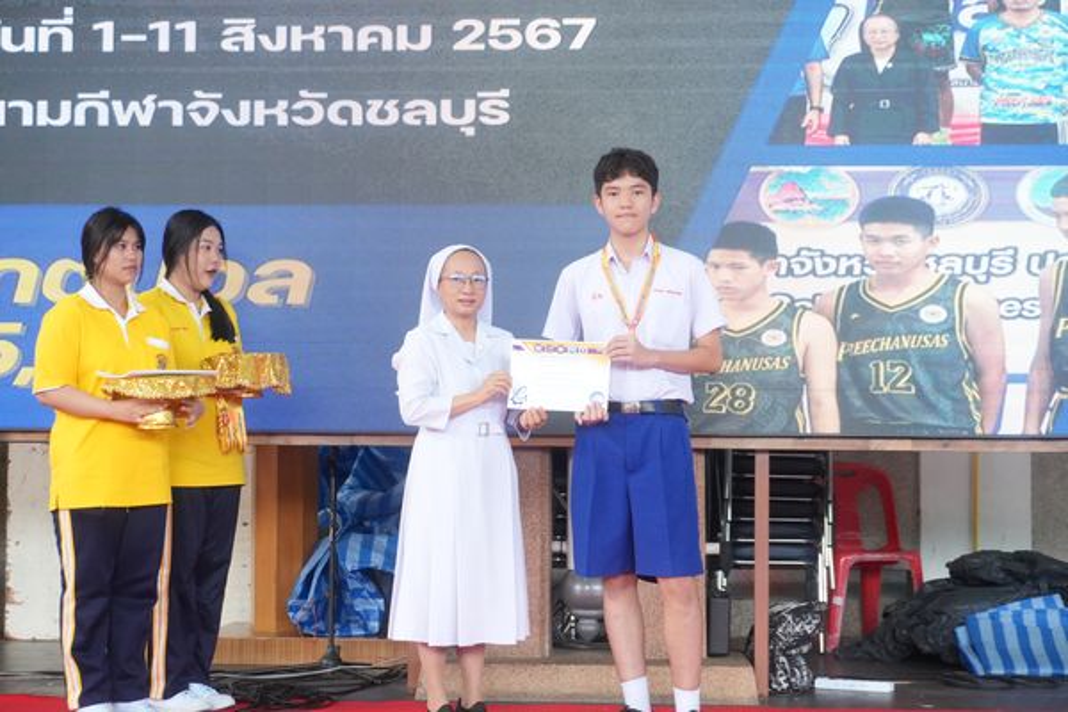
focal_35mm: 63
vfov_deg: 21.6
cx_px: 534
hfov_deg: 31.9
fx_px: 1869
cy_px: 356
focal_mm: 42
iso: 1600
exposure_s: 1/100
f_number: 5.6
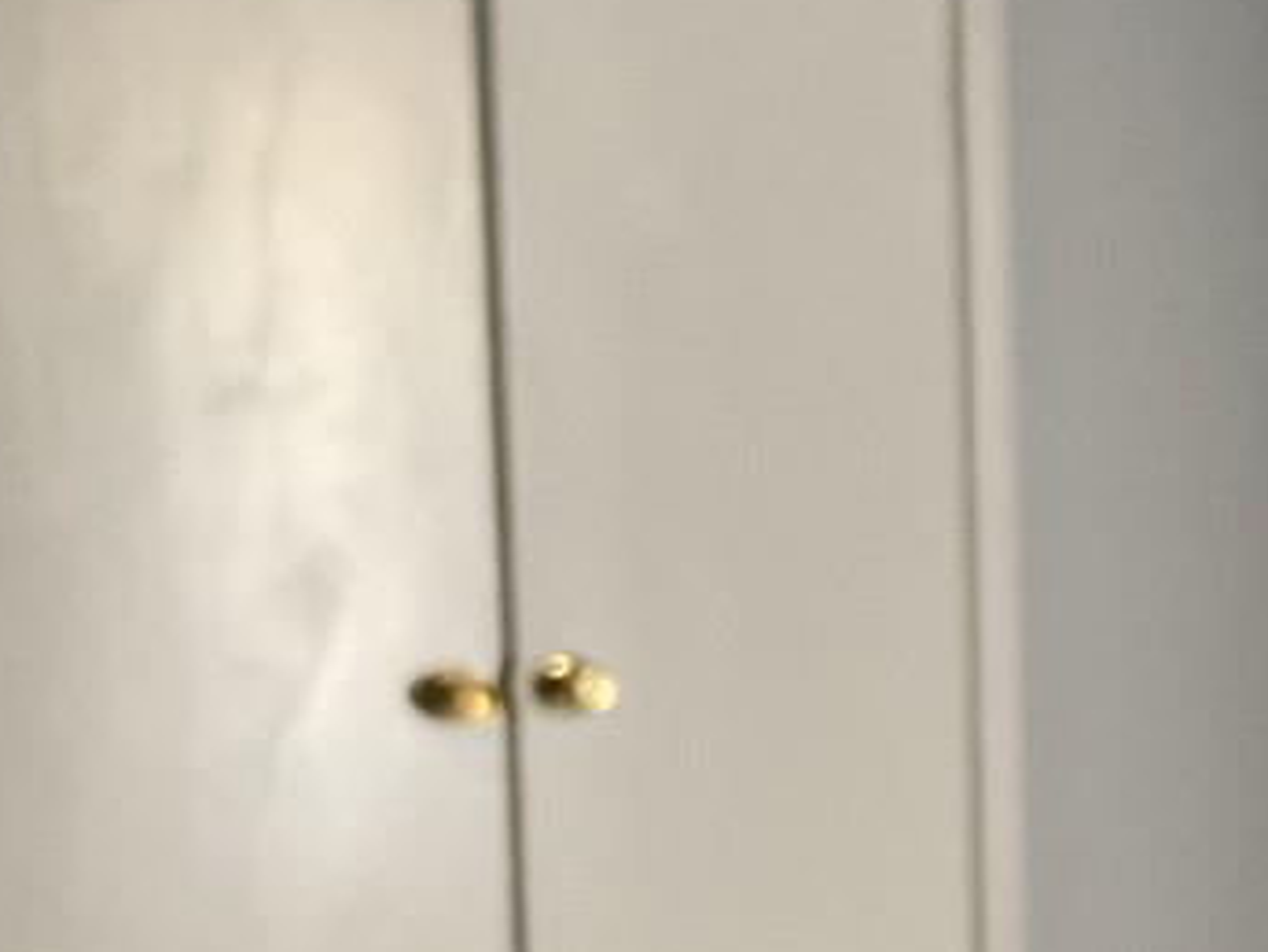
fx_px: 3151
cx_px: 1827
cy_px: 709
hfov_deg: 20.0
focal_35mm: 86
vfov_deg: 17.1
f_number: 1.8
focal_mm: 3
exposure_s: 1/25
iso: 320
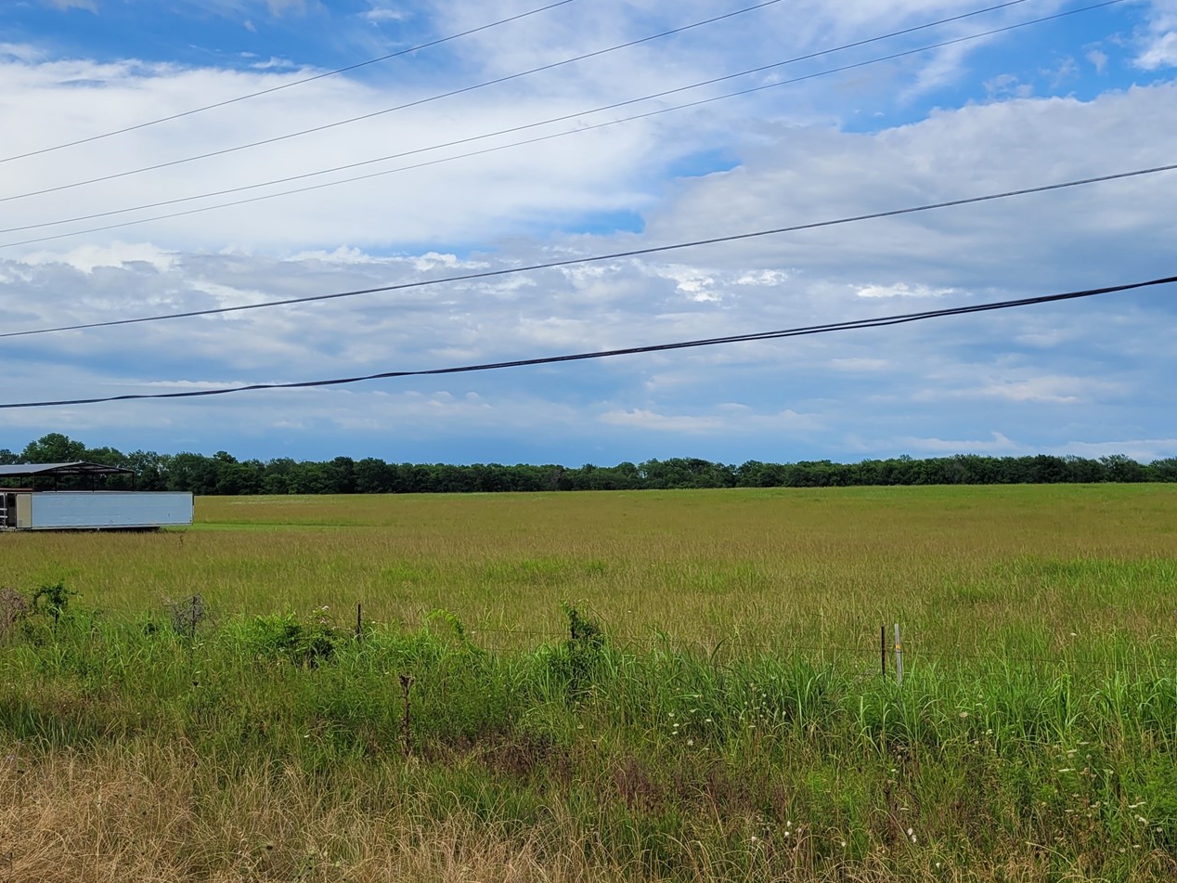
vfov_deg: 34.3
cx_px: 672
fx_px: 1428
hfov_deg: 44.7
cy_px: 524
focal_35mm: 42
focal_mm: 5.4
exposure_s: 1/3194
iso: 40
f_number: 1.8
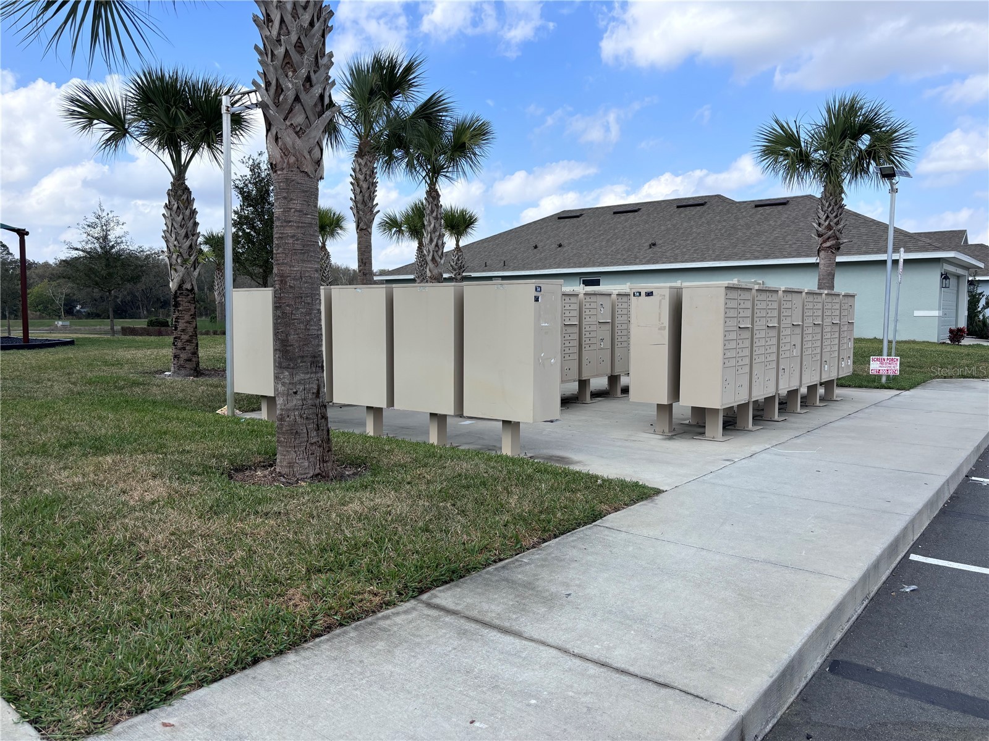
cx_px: 494
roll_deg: +1.3
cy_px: 370
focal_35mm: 26
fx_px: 743
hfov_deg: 67.3
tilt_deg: -3.1
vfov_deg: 53.1
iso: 50
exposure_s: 1/2933
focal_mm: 5.96
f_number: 1.6
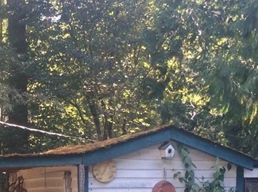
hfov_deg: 20.1
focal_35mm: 98
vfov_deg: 14.3
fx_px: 729
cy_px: 258
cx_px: 116
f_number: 2.4
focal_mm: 3.3
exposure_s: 1/120
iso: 40
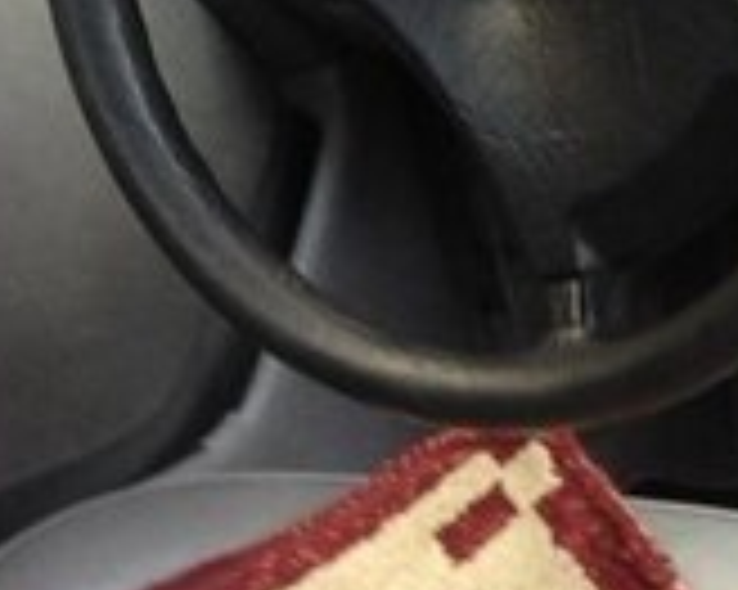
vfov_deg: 11.8
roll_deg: +2.5
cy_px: 381
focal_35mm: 130
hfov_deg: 13.1
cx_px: 1422
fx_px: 2838
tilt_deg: -23.1
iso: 50
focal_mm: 4.12
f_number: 2.4
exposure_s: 1/60
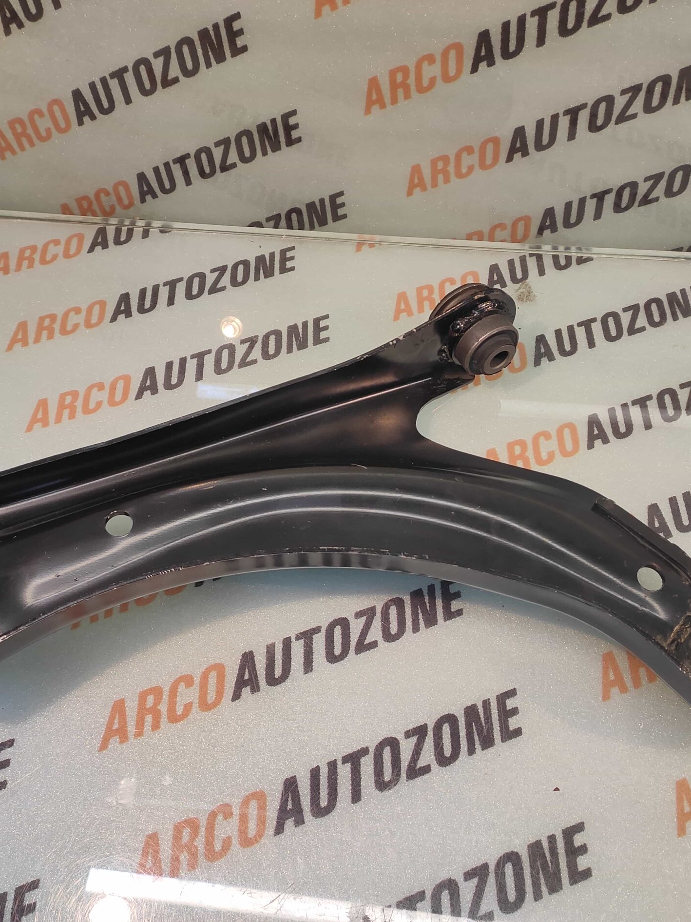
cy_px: 459
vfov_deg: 73.9
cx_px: 313
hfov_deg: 58.8
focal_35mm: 23
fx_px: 612
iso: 117
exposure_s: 1/33
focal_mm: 4.74
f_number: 1.79
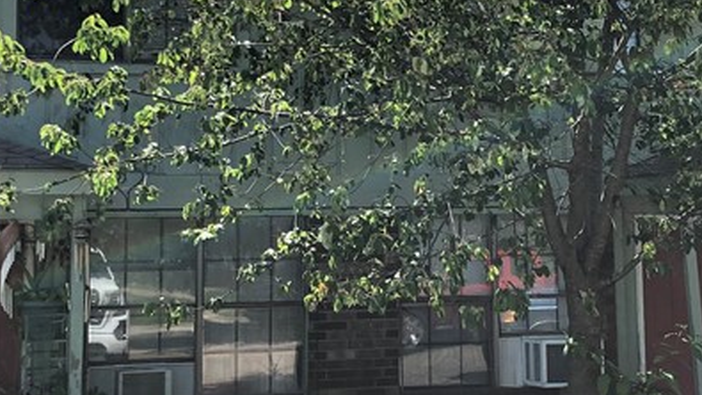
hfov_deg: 26.8
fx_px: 1470
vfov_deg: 15.2
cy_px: 73
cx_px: 403
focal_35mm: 79
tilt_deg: +6.9
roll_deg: +0.3
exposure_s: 1/337
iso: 20
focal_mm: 4
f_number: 1.8
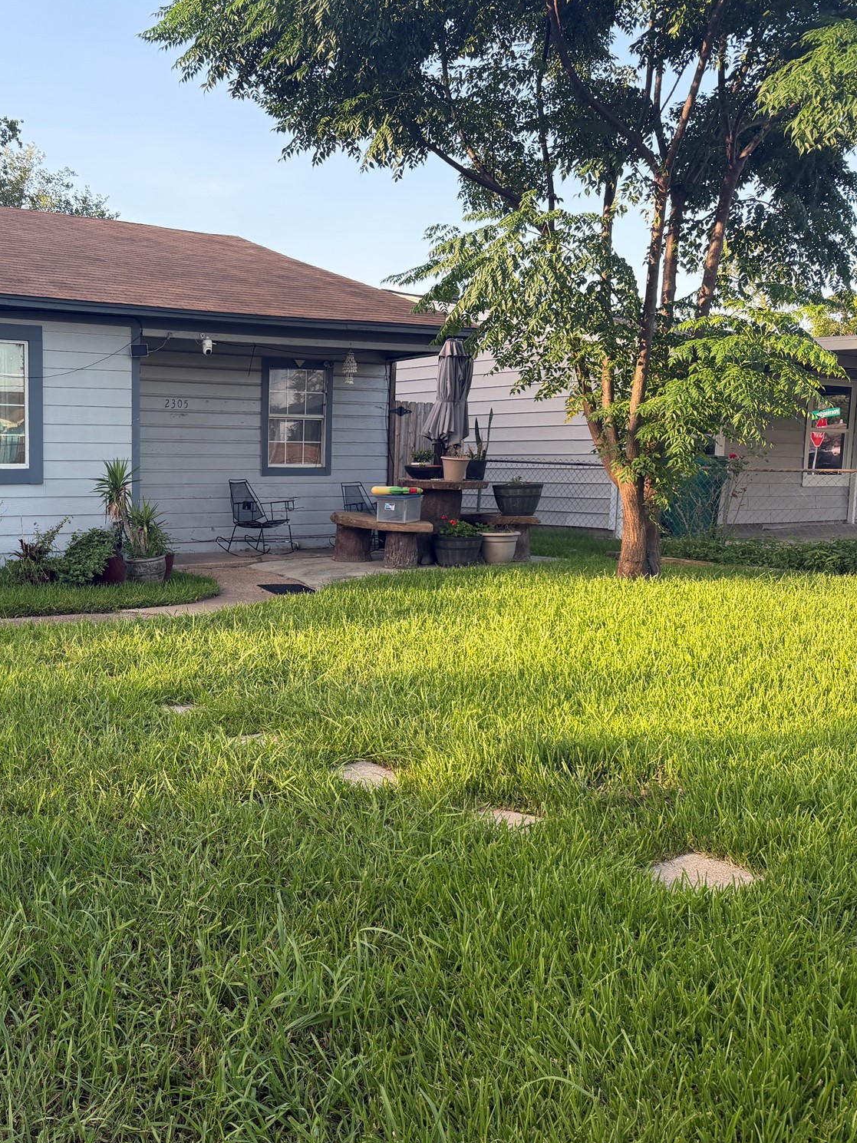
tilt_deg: -6.1
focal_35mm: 33
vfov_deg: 55.3
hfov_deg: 40.2
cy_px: 573
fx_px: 1089
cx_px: 109
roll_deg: +0.0
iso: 100
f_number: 1.78
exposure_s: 1/765
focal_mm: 6.76
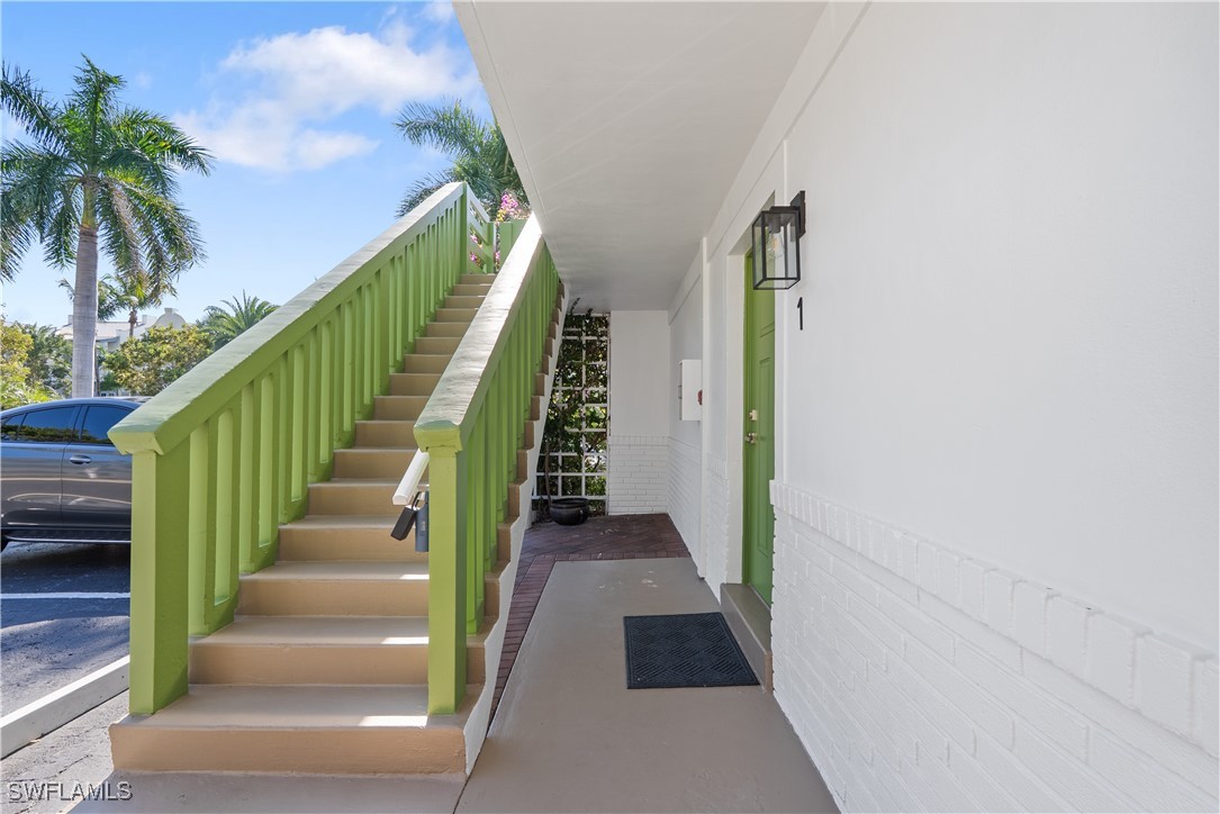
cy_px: 407
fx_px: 542
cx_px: 610
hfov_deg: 96.7
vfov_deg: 73.8
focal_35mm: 16
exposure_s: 1/25
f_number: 9
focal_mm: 16
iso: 100
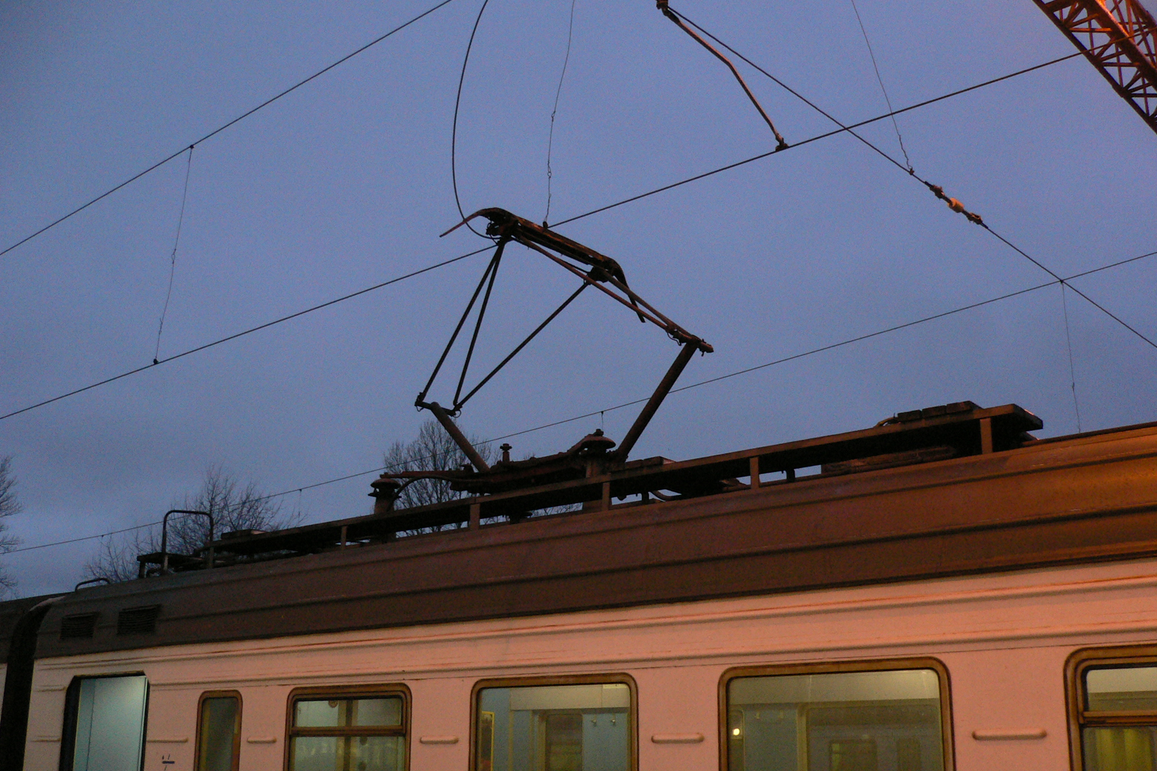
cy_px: 417
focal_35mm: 37
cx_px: 582
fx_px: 1189
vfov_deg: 35.9
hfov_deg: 51.9
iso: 200
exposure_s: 1/15
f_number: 2.8
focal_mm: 5.8
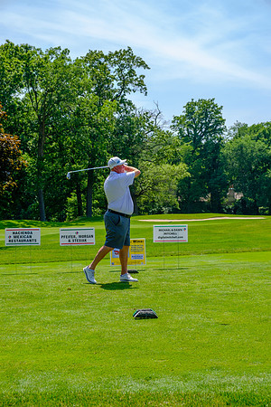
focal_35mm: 61
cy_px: 204
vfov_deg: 32.9
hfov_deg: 22.3
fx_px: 689
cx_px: 136
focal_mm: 40.7
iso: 200
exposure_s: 1/250
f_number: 6.4
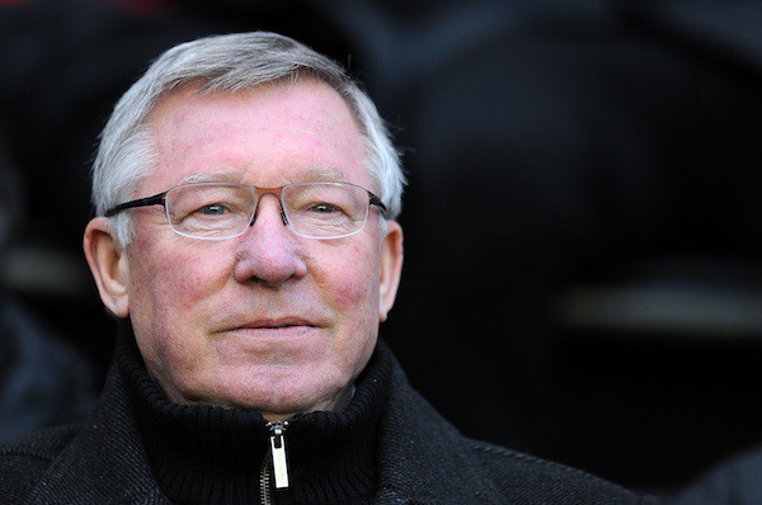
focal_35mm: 400
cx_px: 381
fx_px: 8453
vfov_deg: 3.4
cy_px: 252
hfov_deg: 5.2
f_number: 3.2
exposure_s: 1/800
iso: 1600
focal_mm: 400
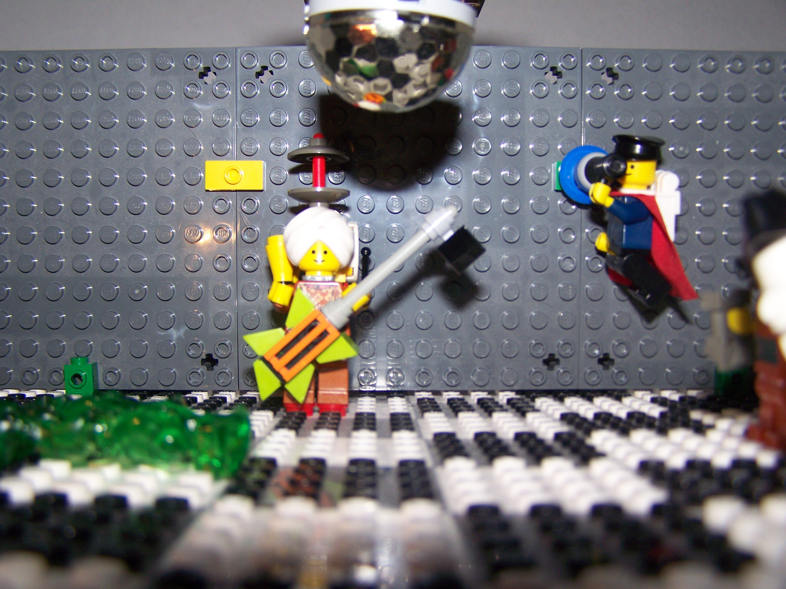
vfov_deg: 37.7
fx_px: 863
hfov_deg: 49.0
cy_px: 294
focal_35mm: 38
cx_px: 393
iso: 80
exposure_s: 1/60
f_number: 2.8
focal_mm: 6.3
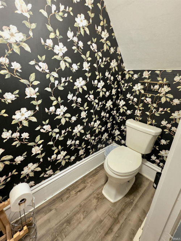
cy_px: 120
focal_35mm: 13
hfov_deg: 89.9
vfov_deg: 106.2
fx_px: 91
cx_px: 90
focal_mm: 2.2
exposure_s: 1/60.2
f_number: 1.9
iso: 1250
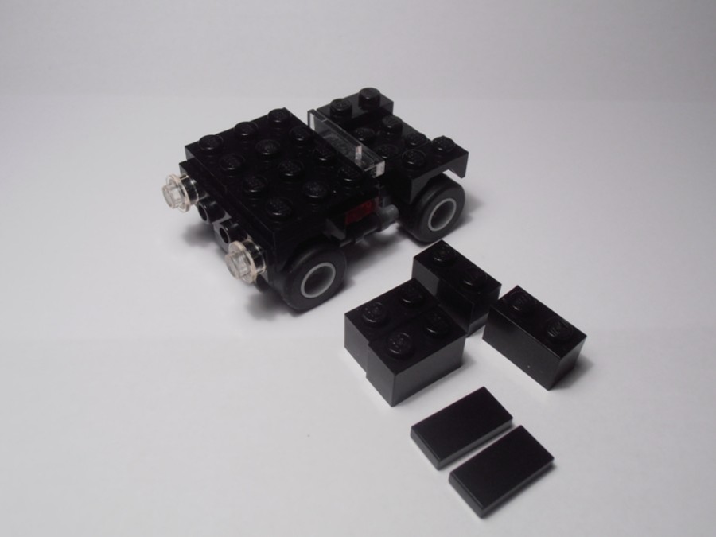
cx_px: 358
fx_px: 765
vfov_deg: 38.7
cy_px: 268
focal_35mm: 37
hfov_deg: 50.1
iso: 80
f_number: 3.9
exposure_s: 1/60
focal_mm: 6.61
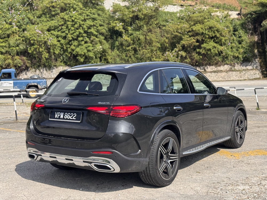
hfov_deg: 39.7
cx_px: 134
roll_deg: +5.0
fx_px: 370
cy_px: 100
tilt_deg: -4.4
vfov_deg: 30.3
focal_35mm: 48
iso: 64
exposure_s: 1/2415
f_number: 1.78
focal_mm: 6.76
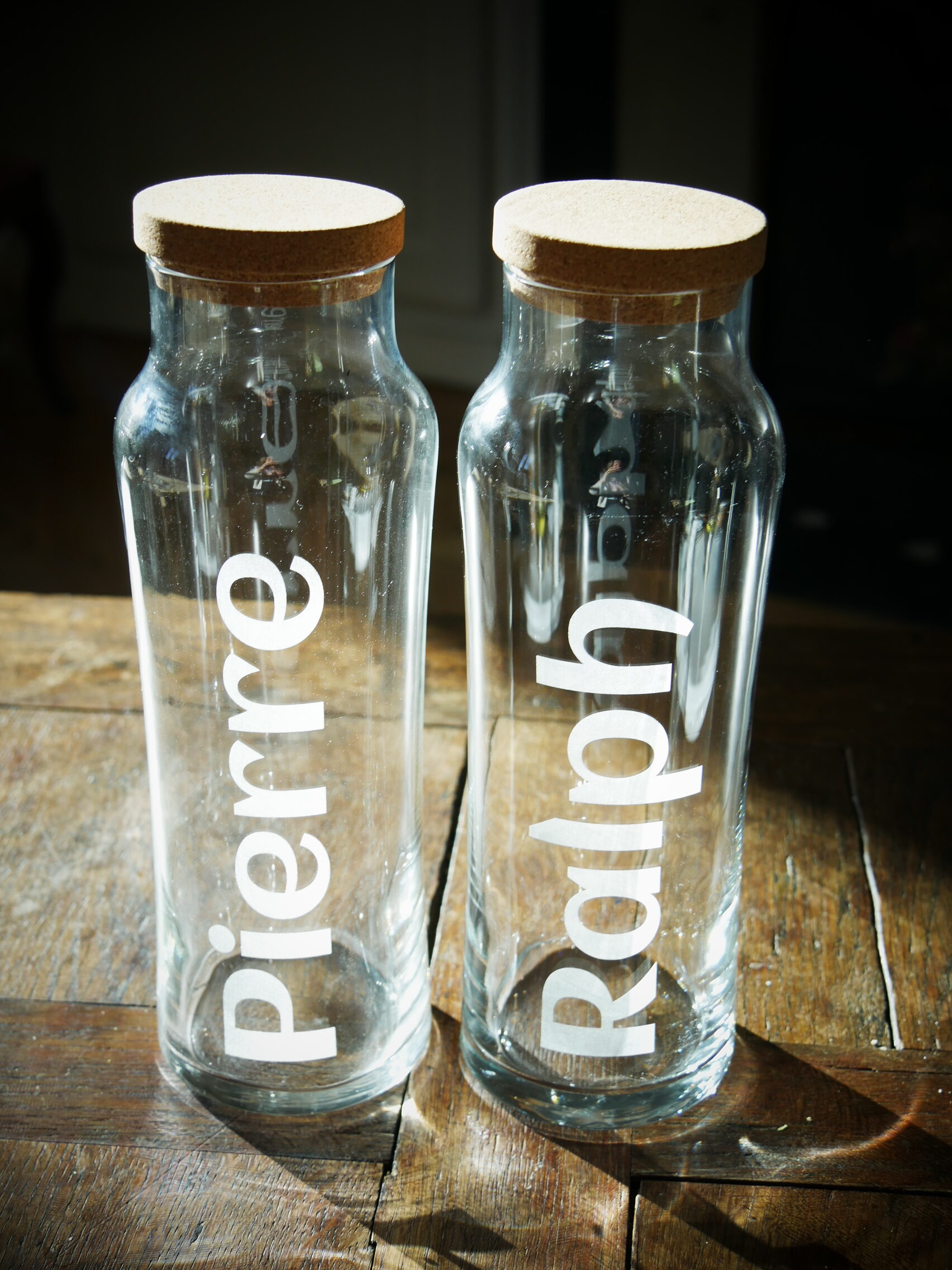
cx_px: 476
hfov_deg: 26.1
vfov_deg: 34.3
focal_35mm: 56
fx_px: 2053
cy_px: 635
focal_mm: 28
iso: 200
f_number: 5
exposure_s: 1/160
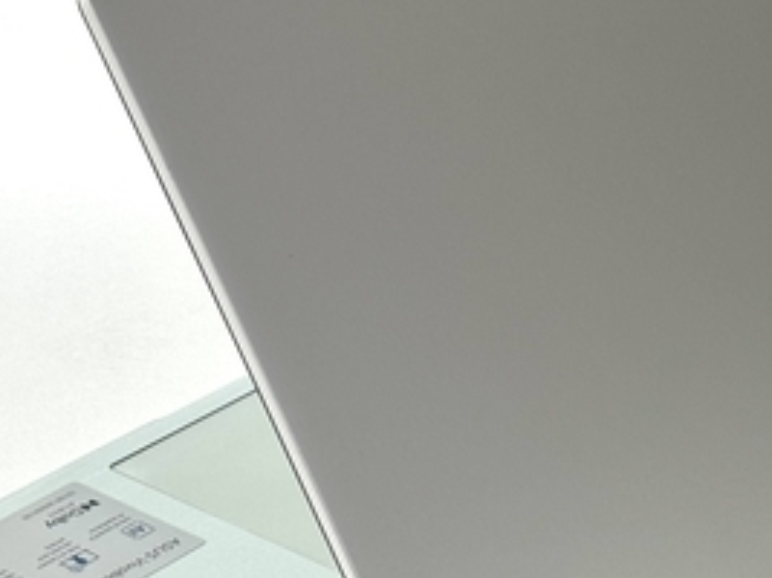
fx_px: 3210
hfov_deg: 13.7
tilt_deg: -28.9
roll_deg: -1.3
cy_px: 309
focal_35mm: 144
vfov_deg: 10.3
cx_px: 486
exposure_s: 1/210
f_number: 1.78
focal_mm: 6.76
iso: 50
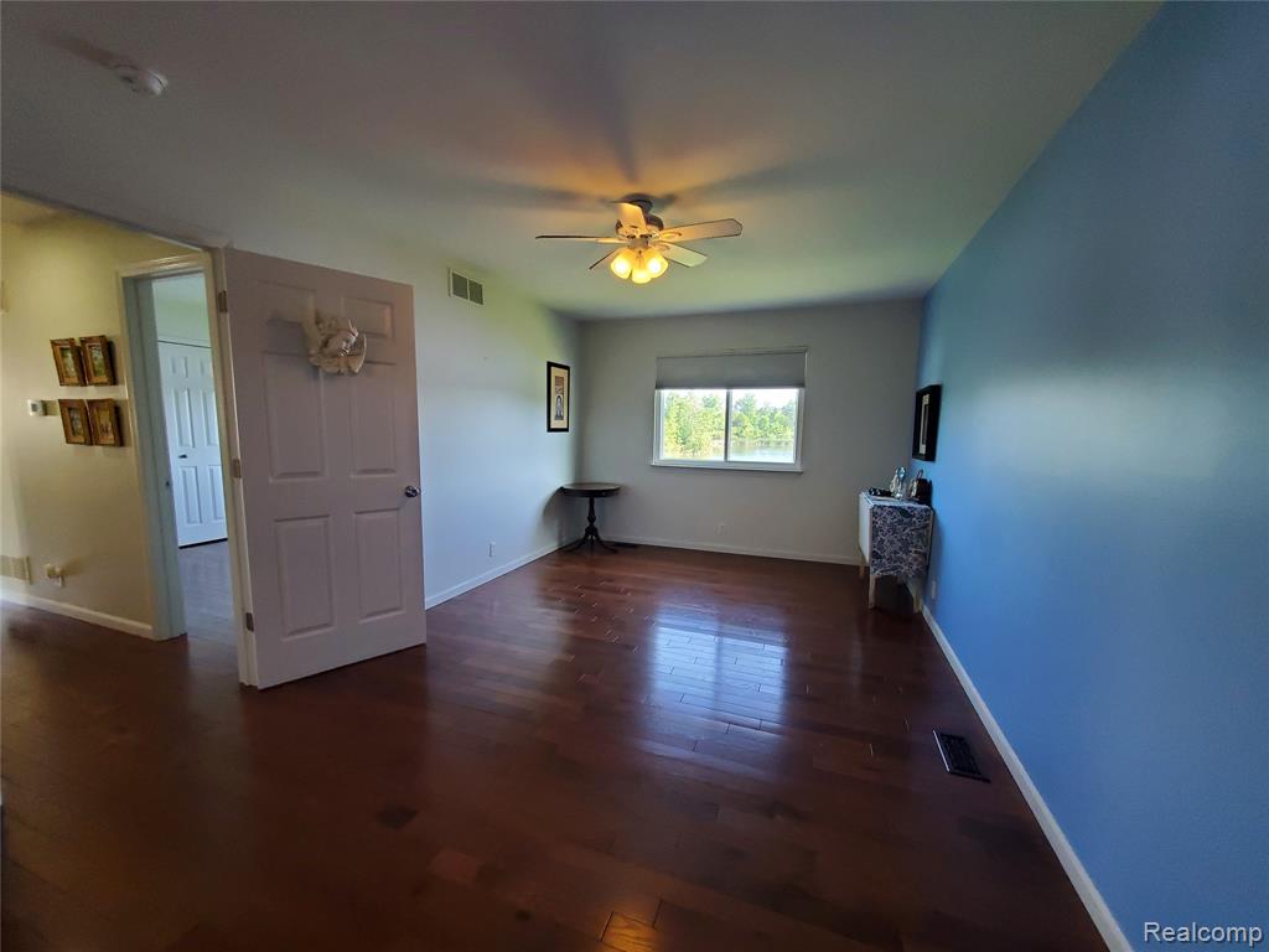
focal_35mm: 13
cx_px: 634
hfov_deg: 106.2
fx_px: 477
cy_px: 476
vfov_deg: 89.9
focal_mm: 1.8
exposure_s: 1/60
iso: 250
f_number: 2.2
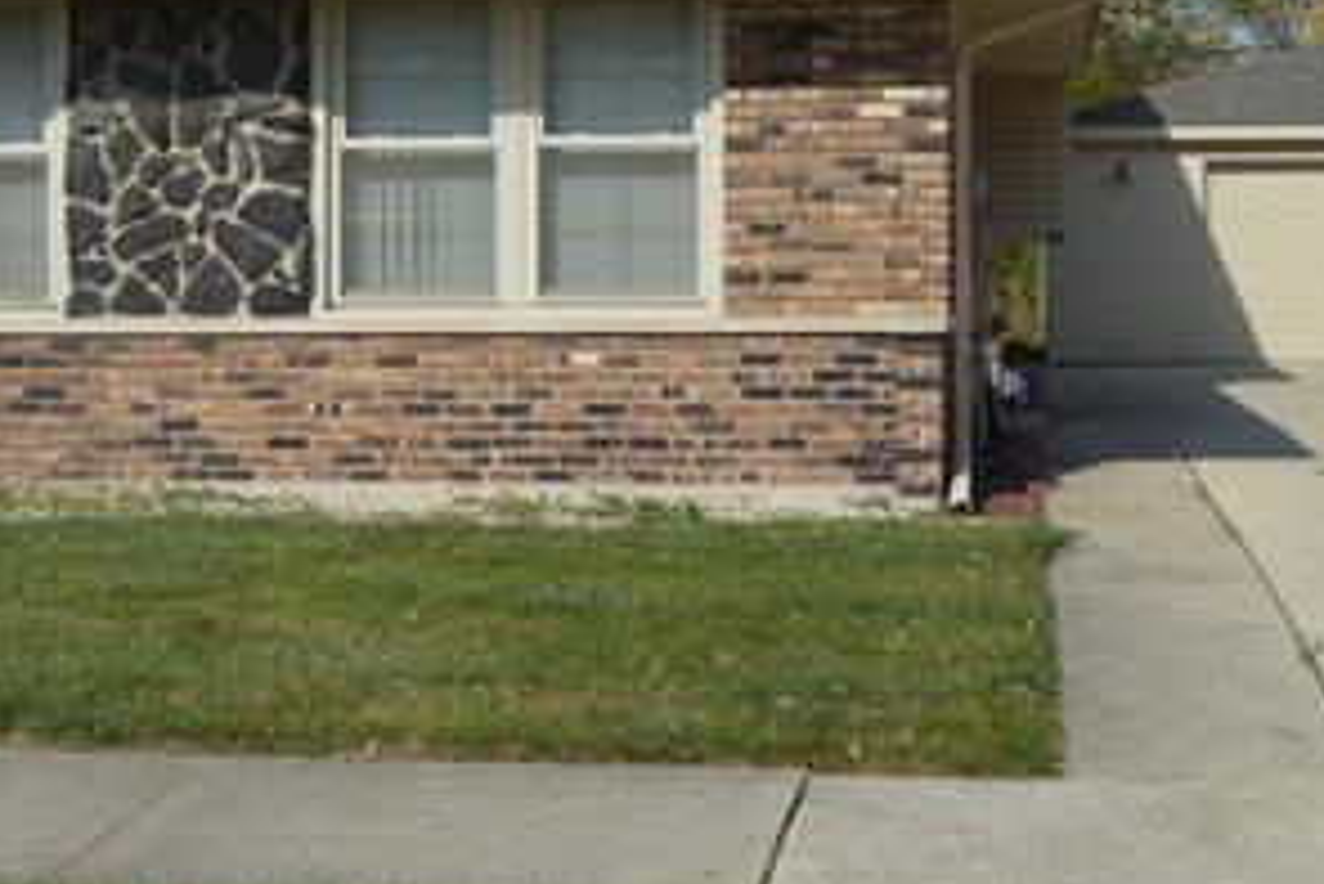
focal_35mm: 78
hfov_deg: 25.9
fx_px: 2870
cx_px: 561
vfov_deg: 17.5
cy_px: 283
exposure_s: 1/1250
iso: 100
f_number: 4
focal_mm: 24
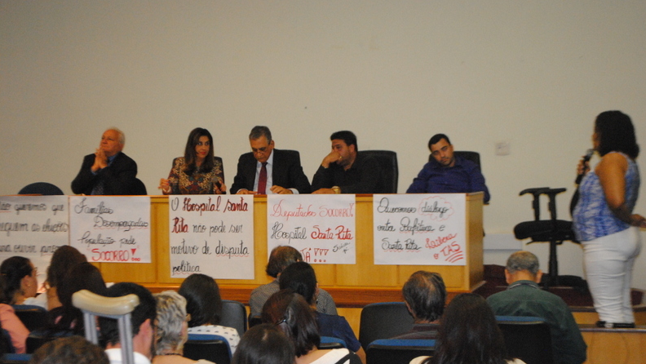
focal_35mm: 72
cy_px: 211
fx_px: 1226
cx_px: 325
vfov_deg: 16.9
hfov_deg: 29.5
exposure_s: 1/30
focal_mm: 45
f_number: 5.3
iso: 1600
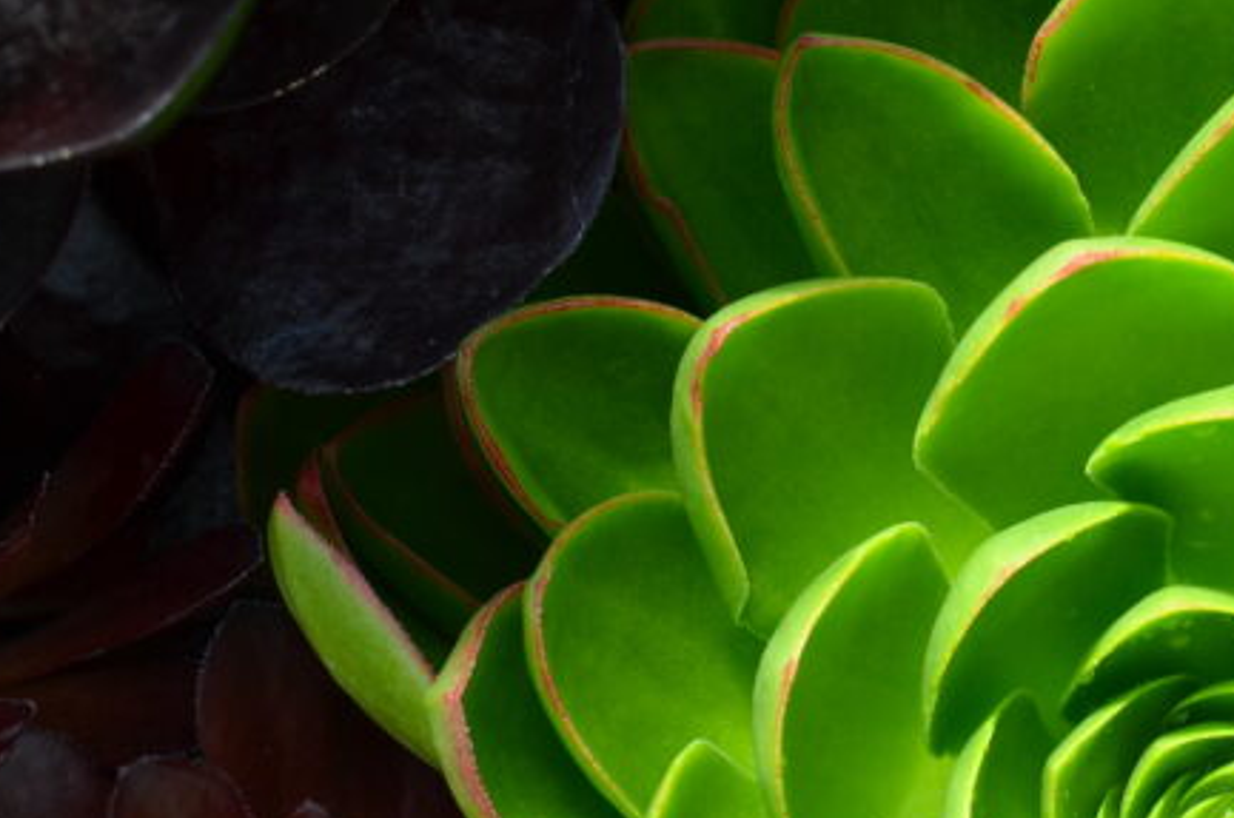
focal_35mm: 124
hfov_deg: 16.1
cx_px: 1277
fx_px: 4249
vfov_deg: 10.9
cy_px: 844
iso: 200
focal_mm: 35
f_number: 6.3
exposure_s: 1/160
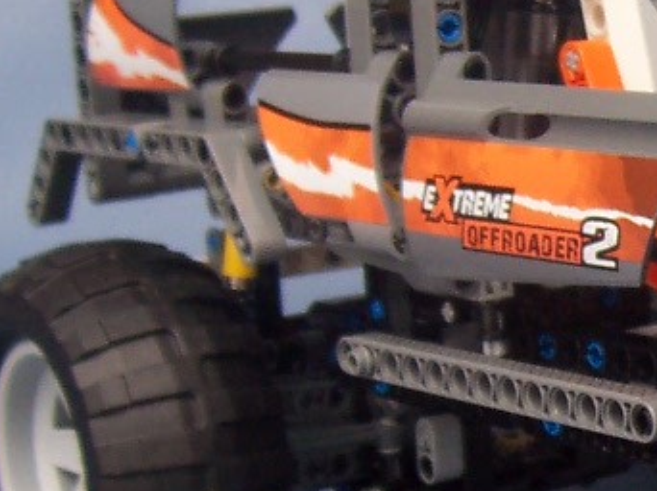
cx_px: 830
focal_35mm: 130
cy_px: 364
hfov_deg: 14.6
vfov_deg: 11.4
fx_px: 2466
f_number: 2.8
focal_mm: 5.6
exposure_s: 1/125
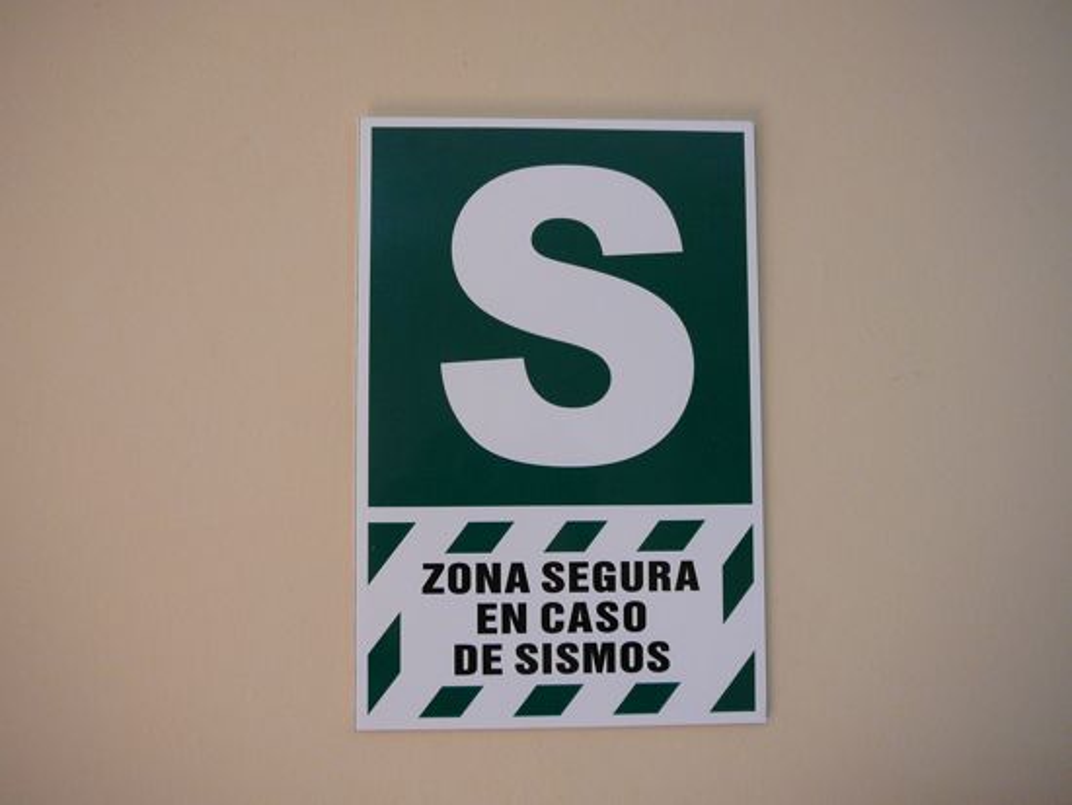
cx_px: 536
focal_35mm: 35
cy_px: 402
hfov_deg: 52.6
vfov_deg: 40.7
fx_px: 1084
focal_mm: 5.2
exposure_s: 1/30
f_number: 2.8
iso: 160
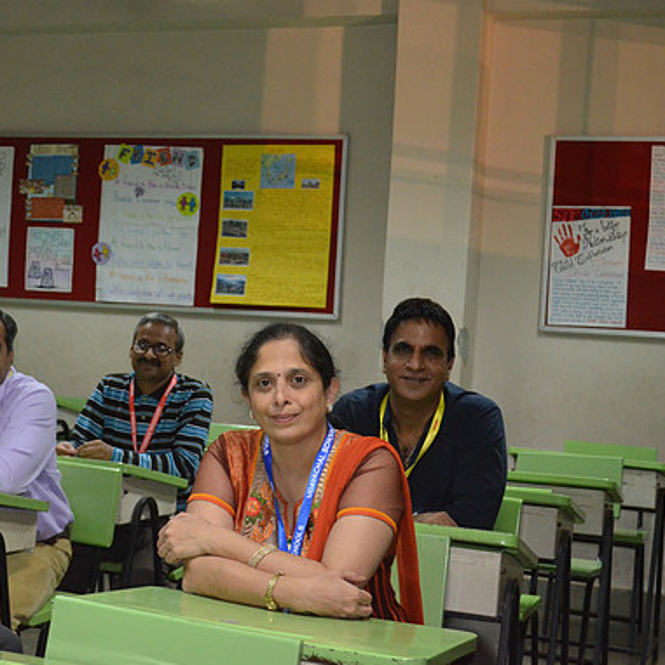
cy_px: 332
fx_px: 1348
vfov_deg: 27.7
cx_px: 206
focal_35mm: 62
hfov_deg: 27.5
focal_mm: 32
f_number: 4.8
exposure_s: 1/60
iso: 3200
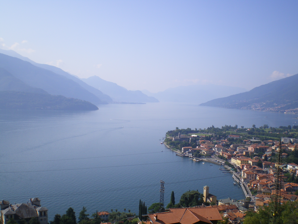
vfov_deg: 37.7
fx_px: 327
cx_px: 149
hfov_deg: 49.0
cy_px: 112
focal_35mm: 38
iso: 64
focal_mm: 6.3
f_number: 4.6
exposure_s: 1/400
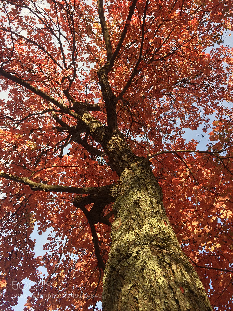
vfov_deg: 61.7
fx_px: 260
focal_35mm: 29
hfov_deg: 48.2
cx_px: 116
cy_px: 156
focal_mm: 4.15
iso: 32
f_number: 2.2
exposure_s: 1/387
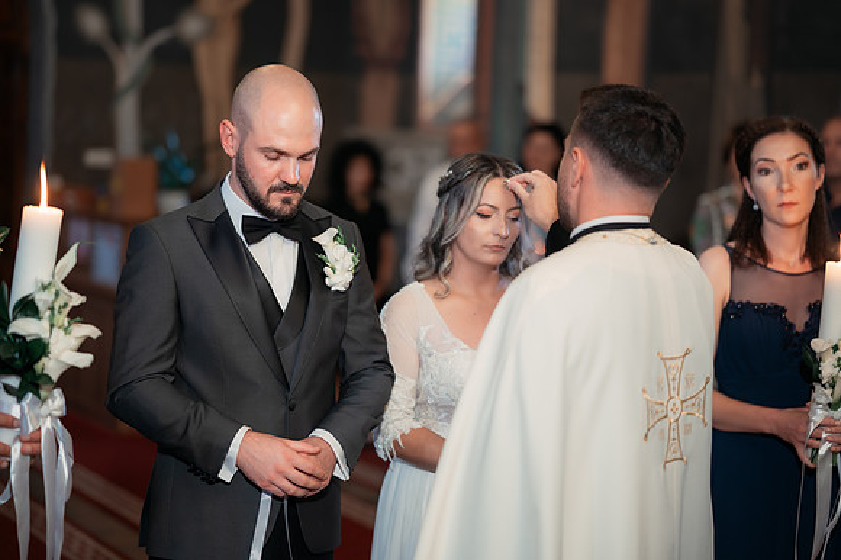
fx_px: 1984
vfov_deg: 16.1
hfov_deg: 23.9
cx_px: 420
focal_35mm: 85
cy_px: 280
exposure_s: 1/200
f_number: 1.8
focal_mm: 85
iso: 1600
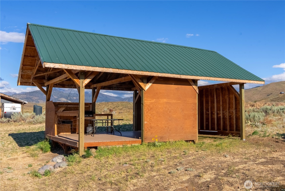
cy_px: 96
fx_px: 269
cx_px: 142
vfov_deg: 38.9
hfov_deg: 55.8
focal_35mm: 34
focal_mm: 34
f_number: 10
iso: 100
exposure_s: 1/8000
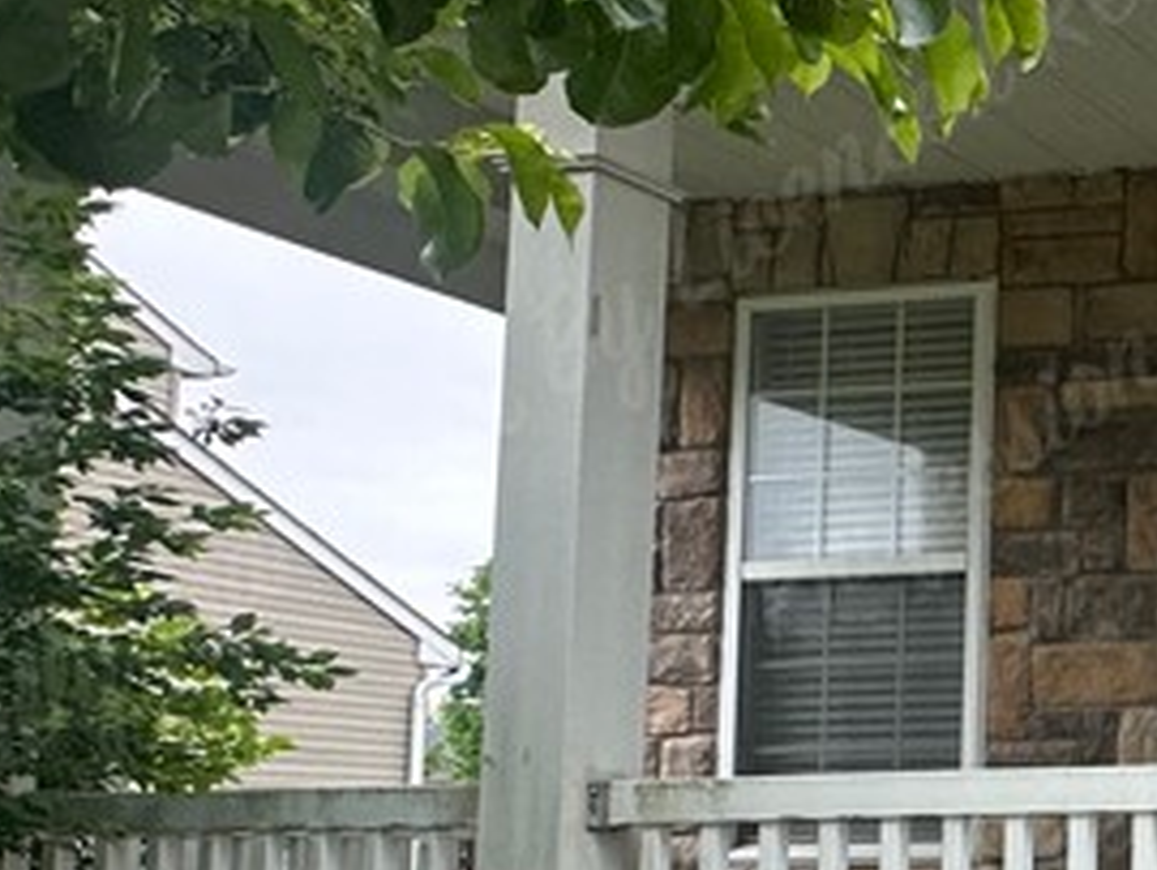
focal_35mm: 53
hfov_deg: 24.9
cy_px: 711
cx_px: 1851
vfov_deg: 27.0
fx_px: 1773
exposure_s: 1/99
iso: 80
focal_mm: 2.22
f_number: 2.2
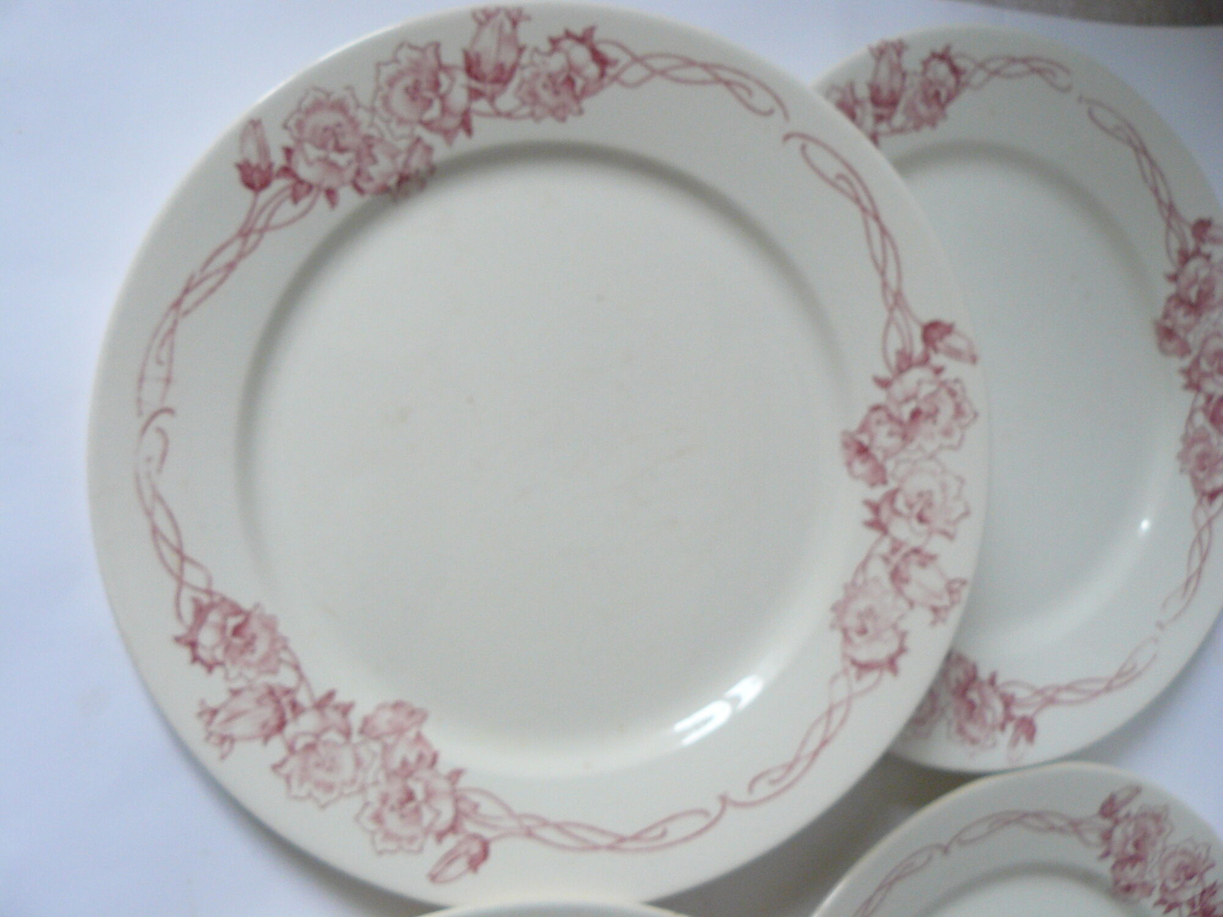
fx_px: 1272
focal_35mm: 36
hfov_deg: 51.4
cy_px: 458
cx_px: 612
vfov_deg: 39.7
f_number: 2.8
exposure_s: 1/15
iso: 200
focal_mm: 6
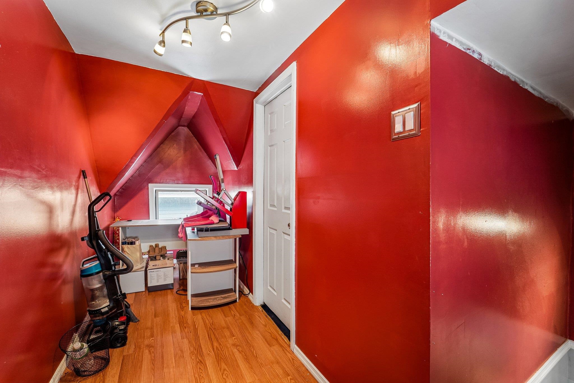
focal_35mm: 14
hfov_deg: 104.3
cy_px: 192
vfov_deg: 81.2
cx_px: 287
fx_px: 223
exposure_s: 1/6
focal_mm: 14
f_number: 8
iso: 400
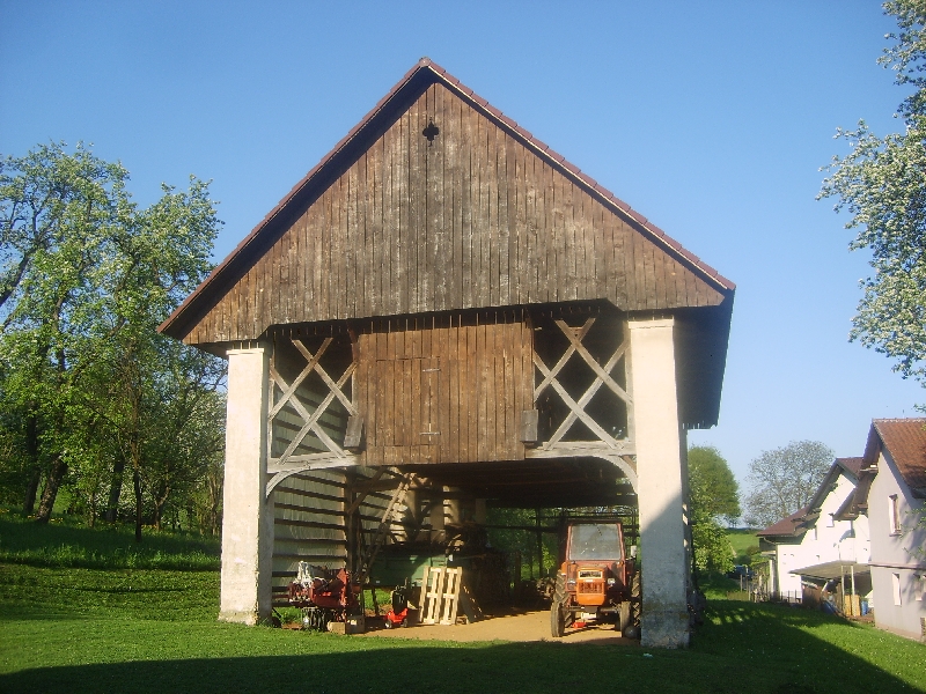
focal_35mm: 35
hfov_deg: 52.6
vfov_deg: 40.7
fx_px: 936
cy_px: 347
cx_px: 463
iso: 50
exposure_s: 1/500
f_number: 2.8
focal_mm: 5.8
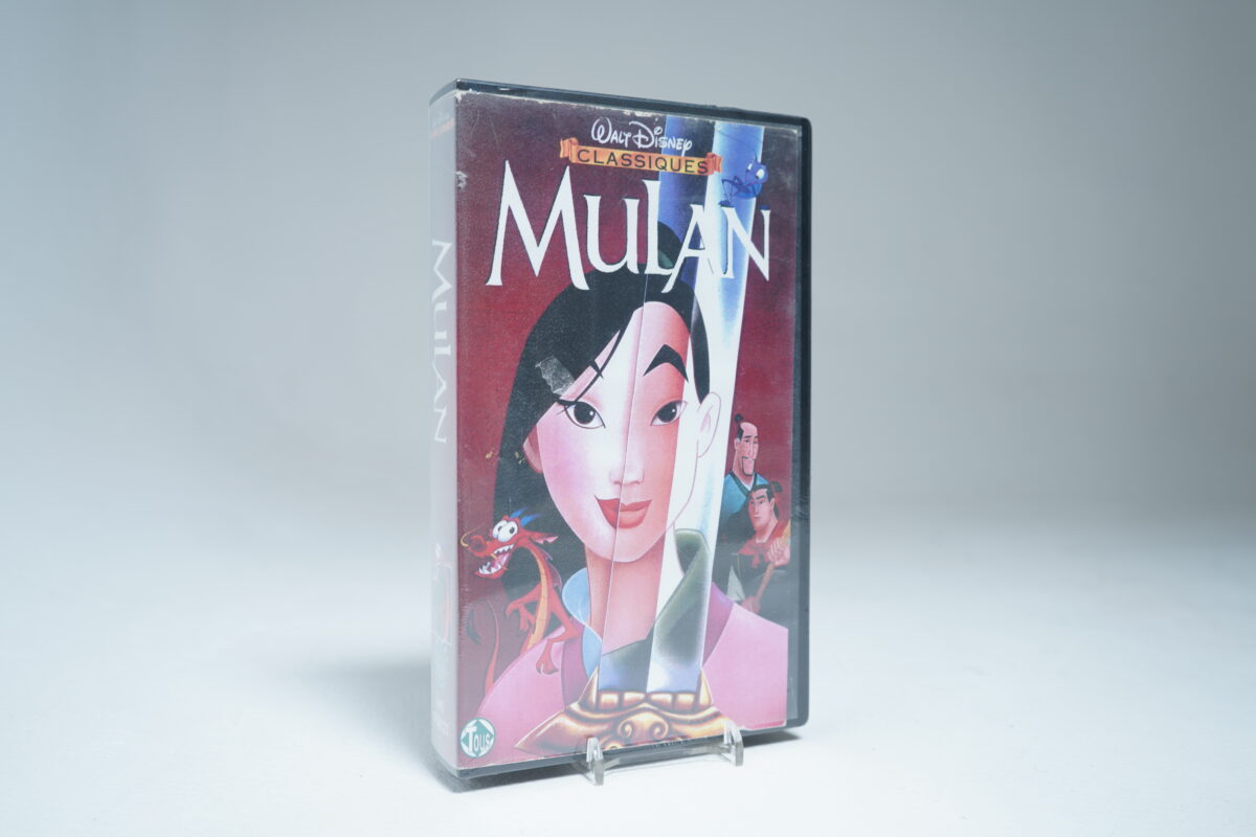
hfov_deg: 58.7
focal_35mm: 32
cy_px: 418
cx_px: 628
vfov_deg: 41.1
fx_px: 1116
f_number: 5.6
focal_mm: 32
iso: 160
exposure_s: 1/3
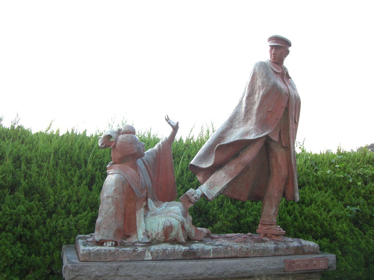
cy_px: 140
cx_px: 187
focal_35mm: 38
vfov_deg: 37.7
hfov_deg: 49.0
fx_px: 411
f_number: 2.7
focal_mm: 6.2
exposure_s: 1/60
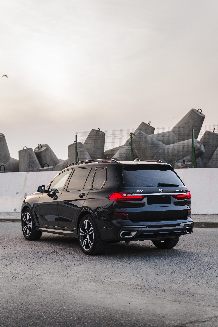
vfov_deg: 34.5
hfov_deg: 23.4
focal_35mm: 58
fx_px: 527
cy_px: 160
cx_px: 108
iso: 200
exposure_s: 1/100
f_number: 2.8
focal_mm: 56
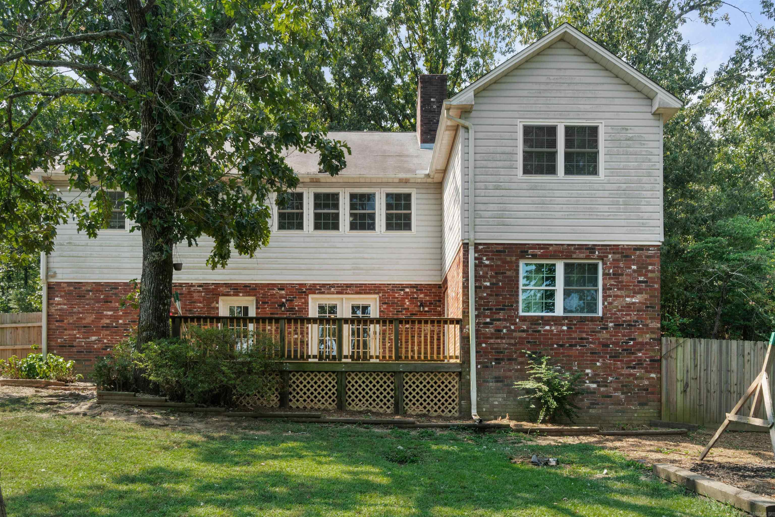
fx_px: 581
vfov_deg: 47.9
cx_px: 388
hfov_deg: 67.4
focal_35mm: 27
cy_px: 258
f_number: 9
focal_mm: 18
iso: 250
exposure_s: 1/20
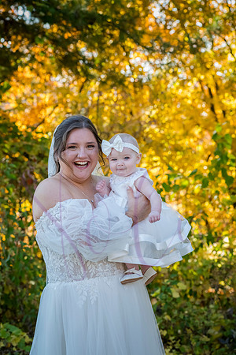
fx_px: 905
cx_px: 118
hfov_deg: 14.9
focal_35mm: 92
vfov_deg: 22.1
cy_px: 178
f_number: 6.3
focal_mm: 92
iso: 800
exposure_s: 1/320
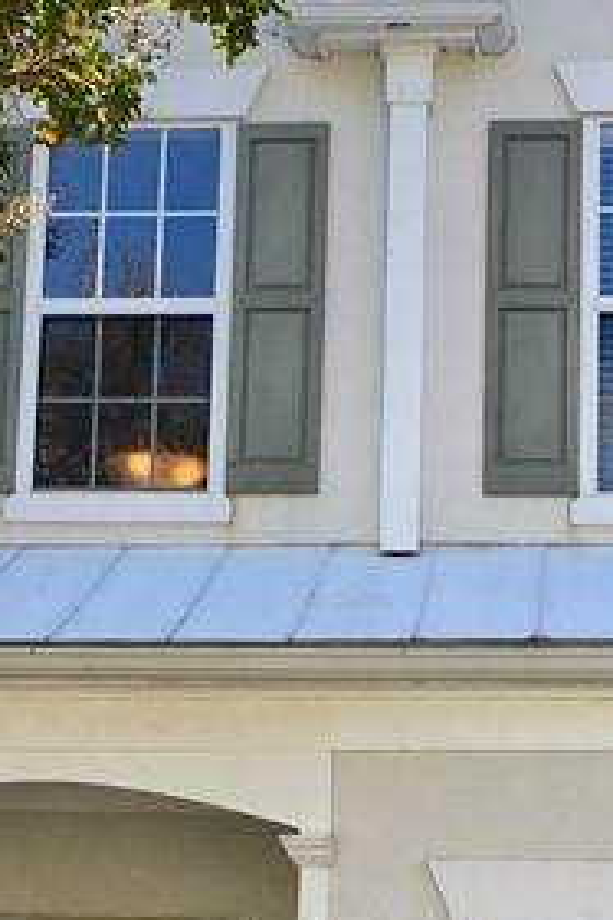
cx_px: 236
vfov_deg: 18.5
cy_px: 653
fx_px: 2813
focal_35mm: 110
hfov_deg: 12.4
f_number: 2.2
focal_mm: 4.15
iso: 25
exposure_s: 1/625
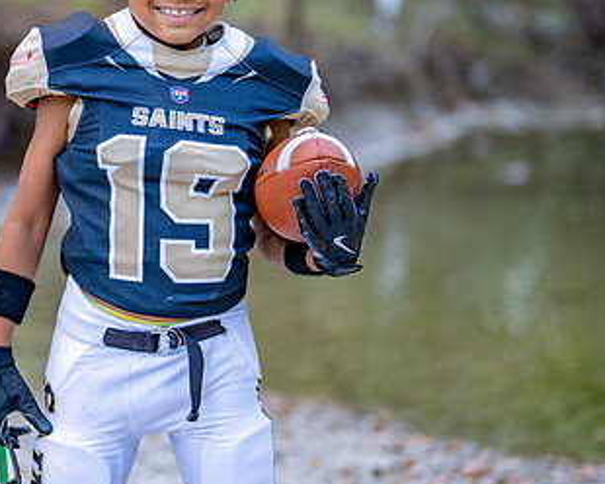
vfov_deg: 16.0
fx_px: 1719
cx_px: 156
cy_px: 177
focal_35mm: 96
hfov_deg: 19.8
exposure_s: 1/500
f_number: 1.2
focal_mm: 50
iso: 500
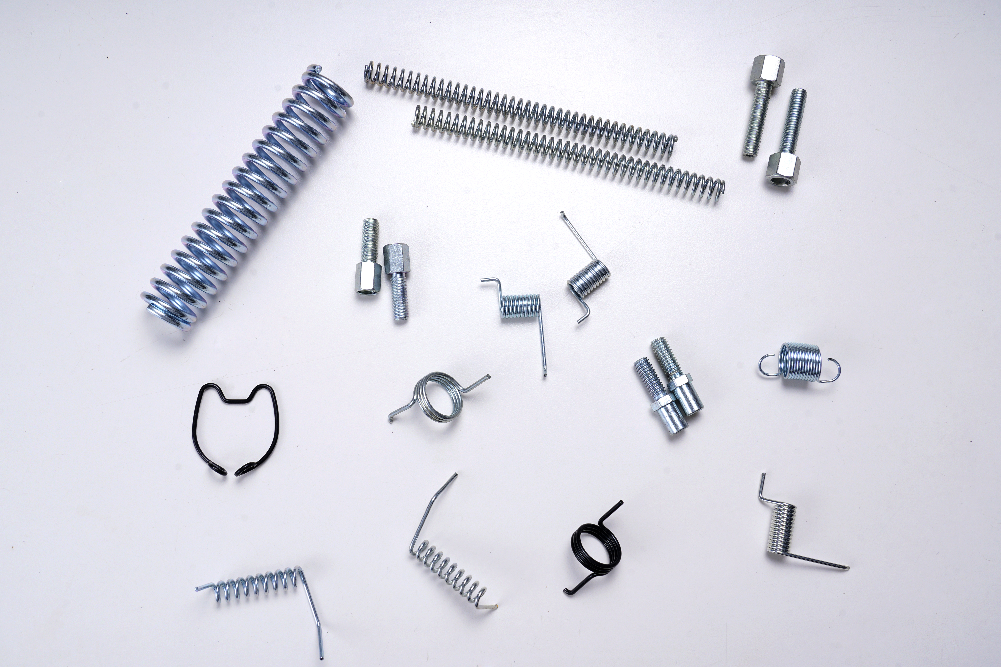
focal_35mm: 37
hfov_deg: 51.9
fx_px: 1029
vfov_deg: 35.9
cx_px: 500
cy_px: 334
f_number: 13
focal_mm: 37
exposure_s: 1/160
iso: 125
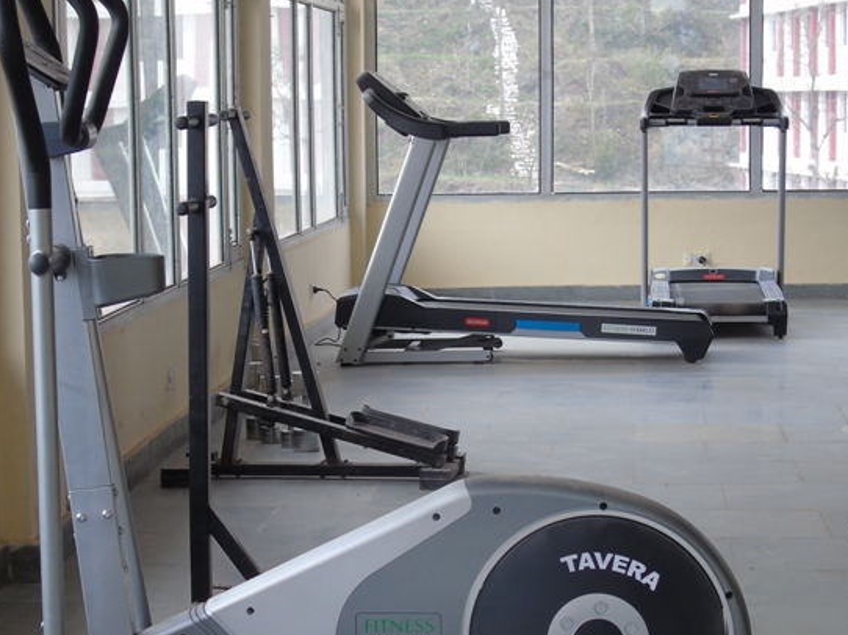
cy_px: 358
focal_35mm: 111
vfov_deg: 13.3
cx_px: 444
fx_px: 2718
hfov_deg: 17.7
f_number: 4.3
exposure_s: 1/30
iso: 80
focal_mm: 17
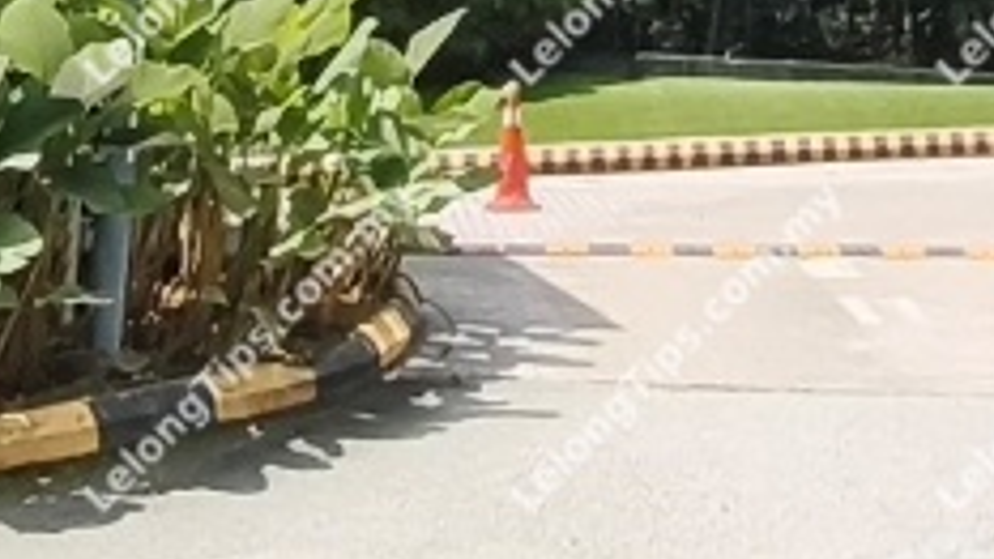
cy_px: -1782
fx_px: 2714
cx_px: 612
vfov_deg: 7.5
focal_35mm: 103
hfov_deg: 20.7
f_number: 2.2
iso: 50
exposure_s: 1/1230
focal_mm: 1.67
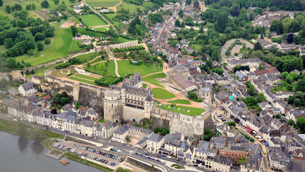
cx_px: 152
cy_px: 89
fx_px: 510
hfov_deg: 33.3
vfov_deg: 19.1
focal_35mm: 63
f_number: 8
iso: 200
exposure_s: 1/60
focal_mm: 40
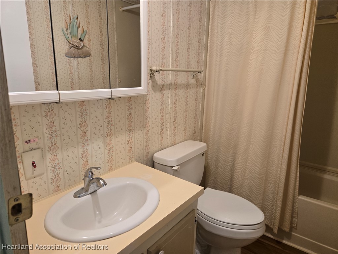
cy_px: 127
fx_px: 225
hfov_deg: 73.9
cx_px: 169
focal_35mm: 23
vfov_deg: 58.9
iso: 250
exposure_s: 1/120
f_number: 1.8
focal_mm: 5.4
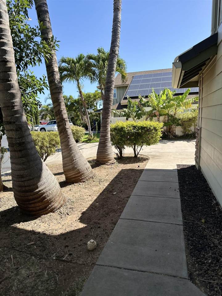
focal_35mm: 24
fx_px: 205
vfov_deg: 71.6
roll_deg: +1.7
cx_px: 111
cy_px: 148
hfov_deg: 56.8
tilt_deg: -7.9
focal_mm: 6.86
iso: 80
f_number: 1.78
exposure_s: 1/2525
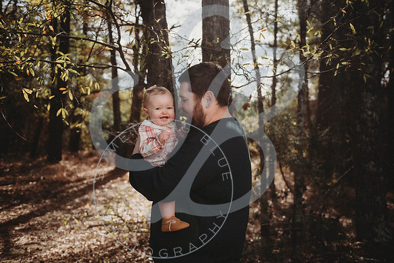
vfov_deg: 37.9
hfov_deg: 54.4
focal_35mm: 35
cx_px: 197
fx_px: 383
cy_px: 132
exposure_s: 1/1250
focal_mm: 35
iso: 100
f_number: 2.8
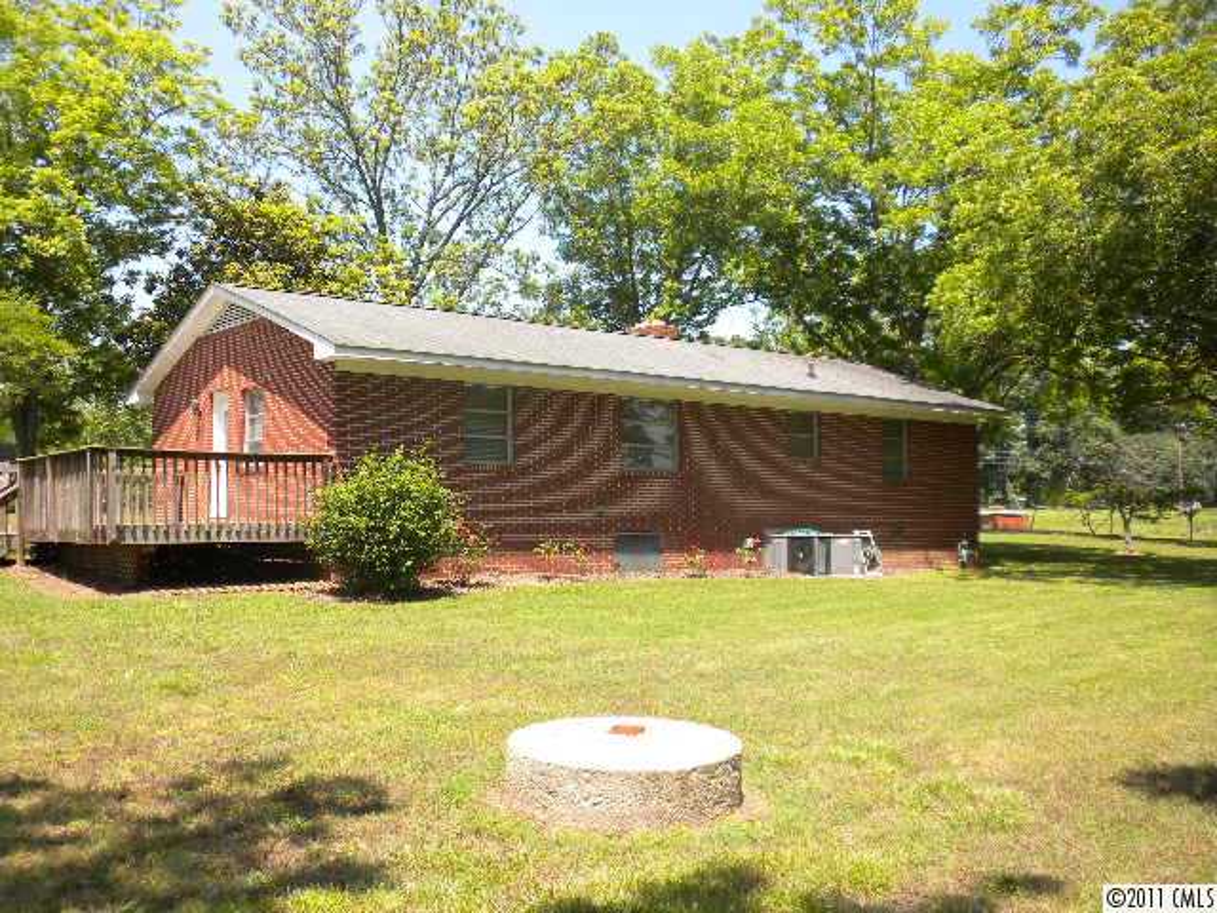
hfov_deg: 50.1
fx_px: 1301
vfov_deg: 38.7
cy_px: 456
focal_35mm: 37
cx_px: 608
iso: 90
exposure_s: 1/413
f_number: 3.5
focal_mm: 6.6
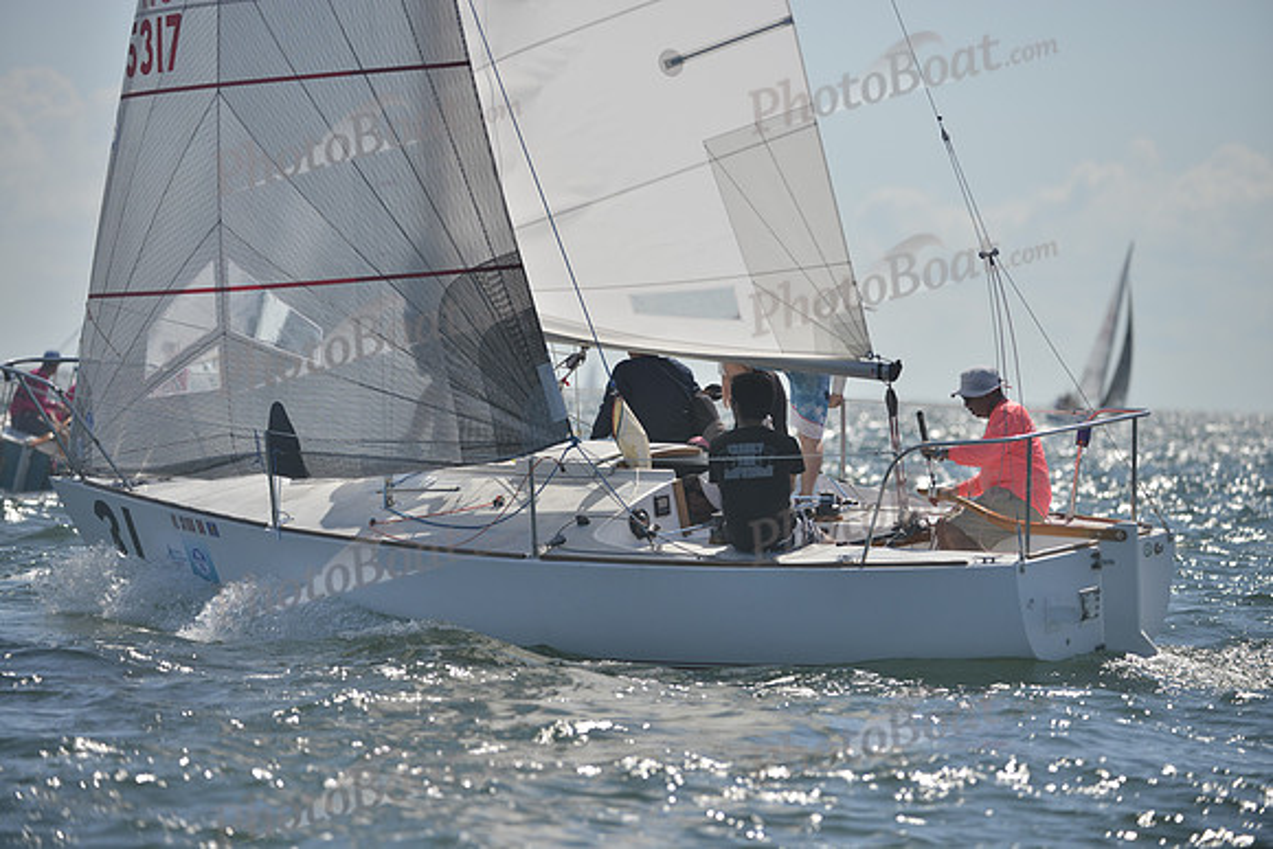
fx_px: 8842
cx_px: 636
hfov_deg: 8.2
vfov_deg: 5.5
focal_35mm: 250
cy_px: 424
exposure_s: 1/3200
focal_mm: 250
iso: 200
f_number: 4
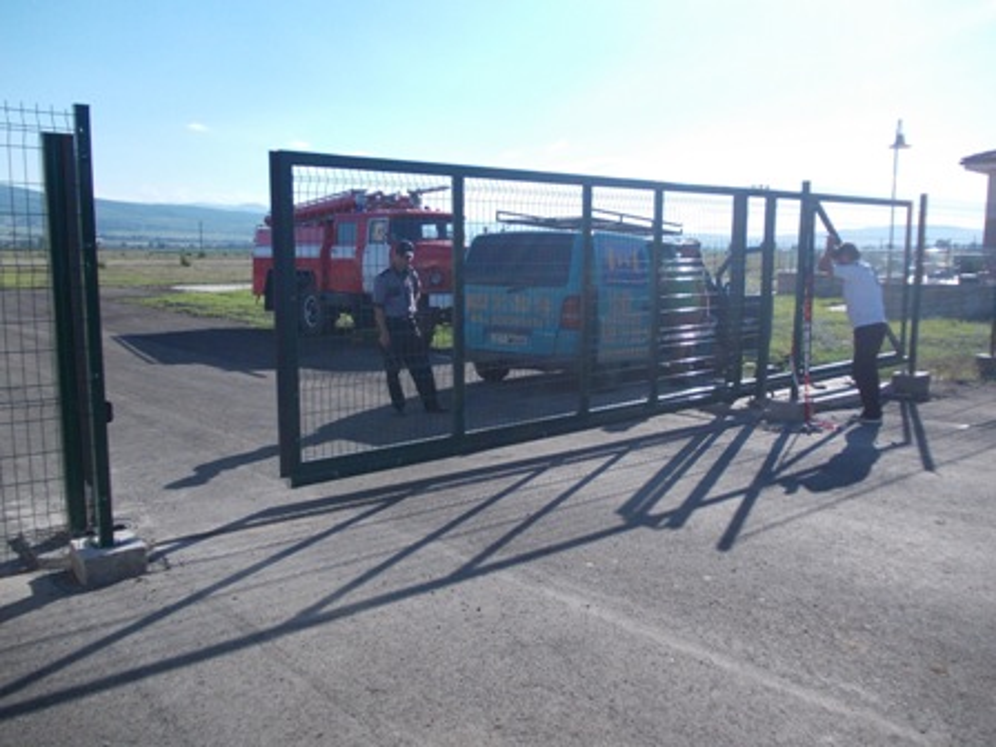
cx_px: 498
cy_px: 374
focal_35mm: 28
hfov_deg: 63.4
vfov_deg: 49.7
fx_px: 806
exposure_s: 1/320
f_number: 5.4
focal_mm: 4
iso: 80
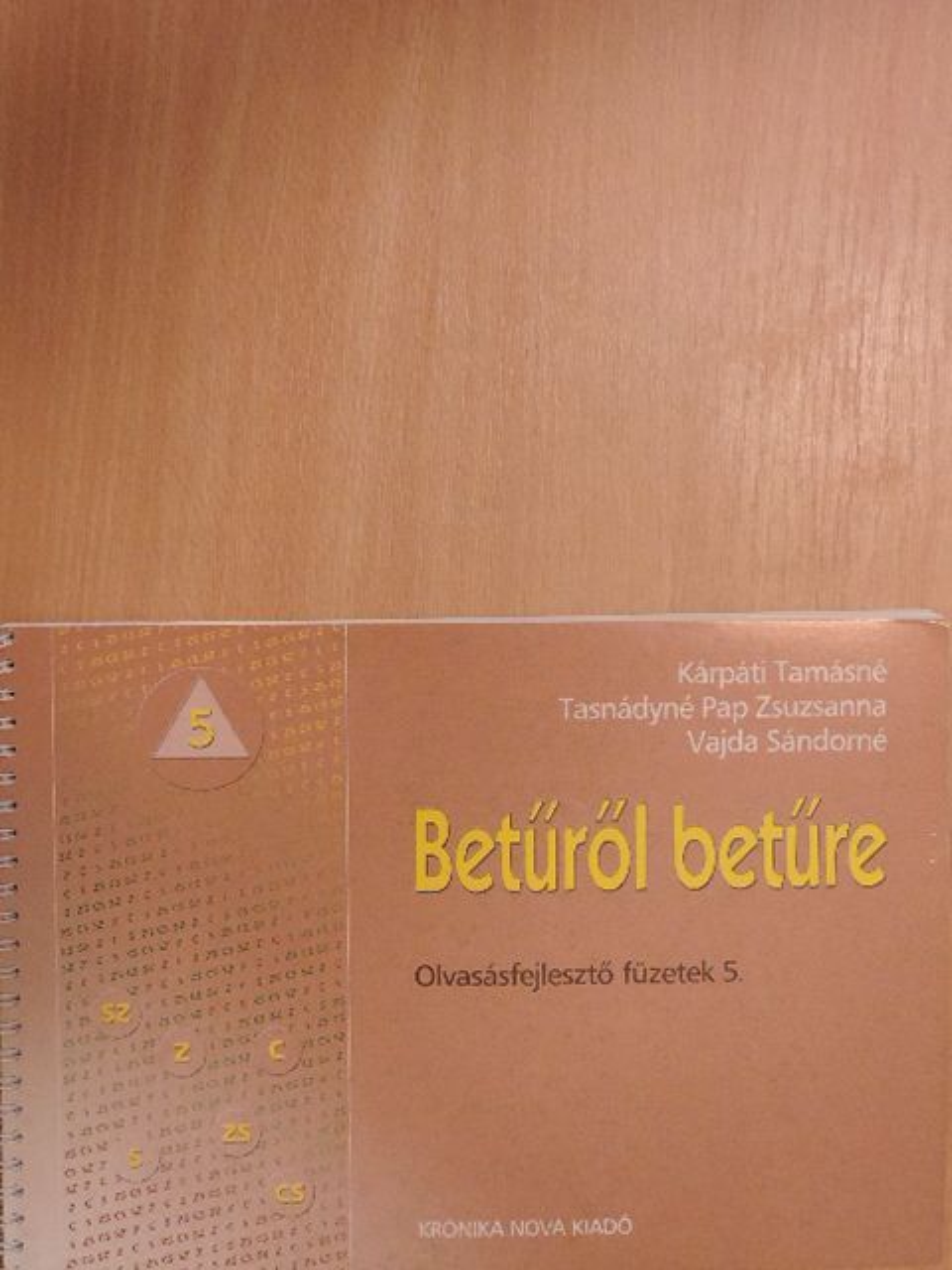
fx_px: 1283
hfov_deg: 40.7
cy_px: 635
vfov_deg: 52.6
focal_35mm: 35
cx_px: 476
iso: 1000
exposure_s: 1/100
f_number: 3.3
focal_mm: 6.2
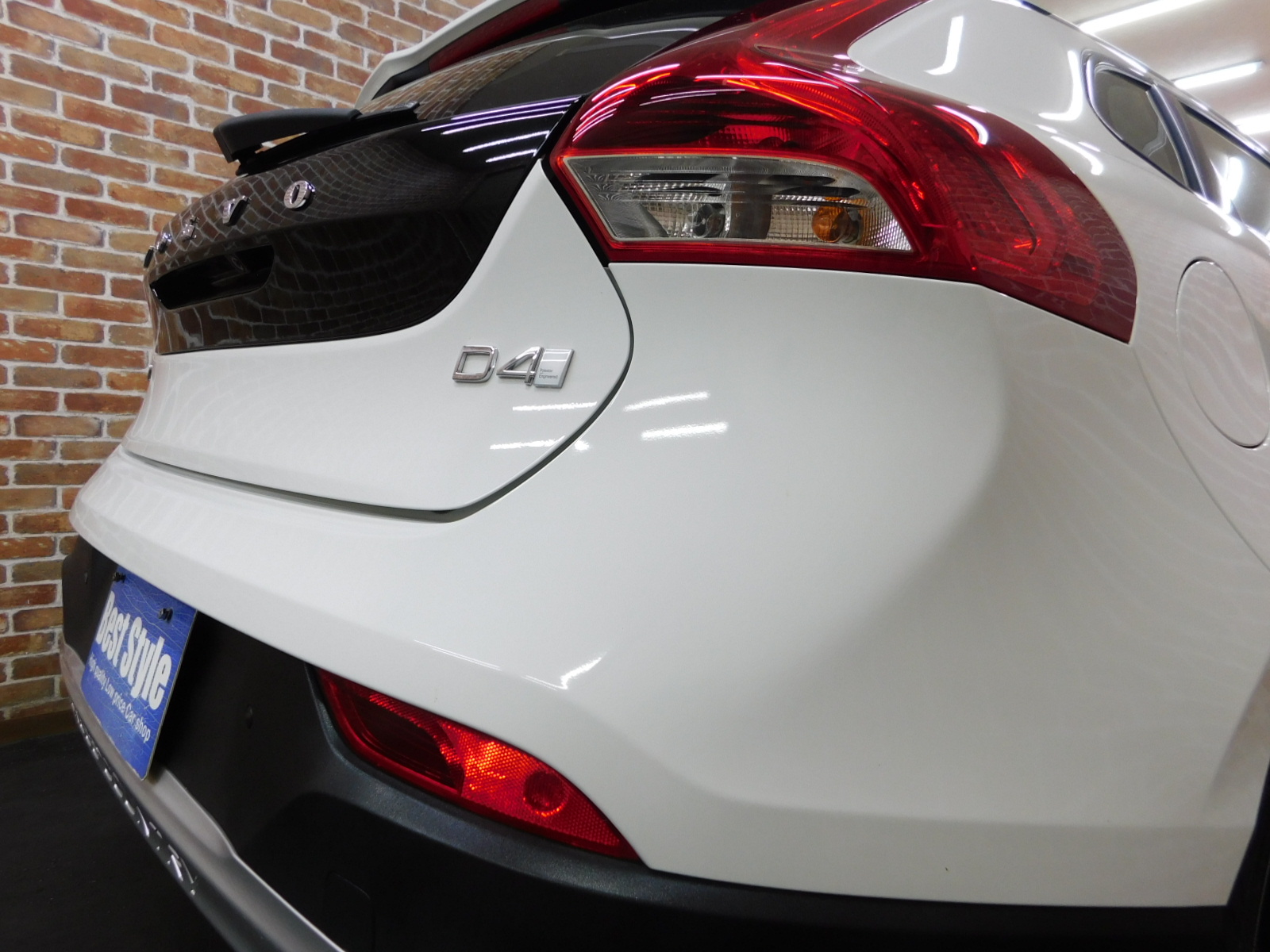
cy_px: 476
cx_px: 635
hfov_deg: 73.9
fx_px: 844
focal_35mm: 23
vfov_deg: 58.9
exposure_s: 1/30
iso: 125
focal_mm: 4
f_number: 3
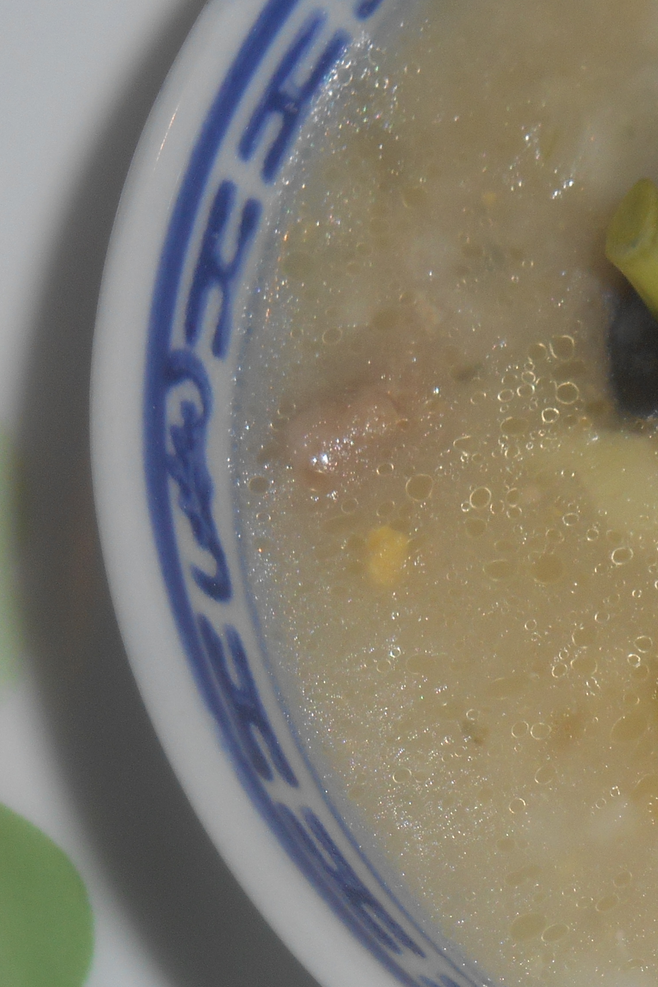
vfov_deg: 14.3
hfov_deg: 9.3
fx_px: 3920
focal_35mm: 143
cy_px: 414
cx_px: 1031
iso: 80
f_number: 4.4
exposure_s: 1/60
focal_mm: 10.9
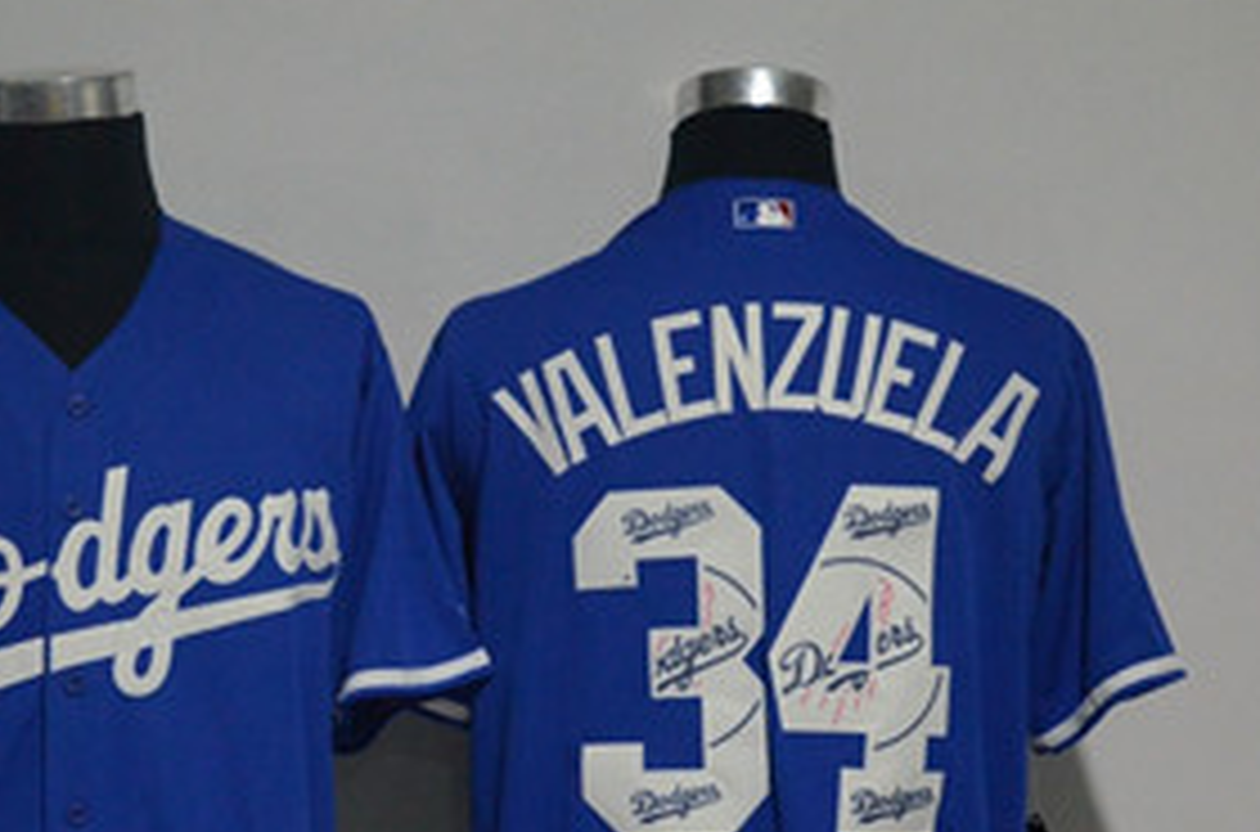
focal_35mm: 134
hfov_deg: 15.3
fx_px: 4677
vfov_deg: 10.1
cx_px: 400
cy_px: 713
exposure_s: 1/60
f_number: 4.8
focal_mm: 50
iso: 4000
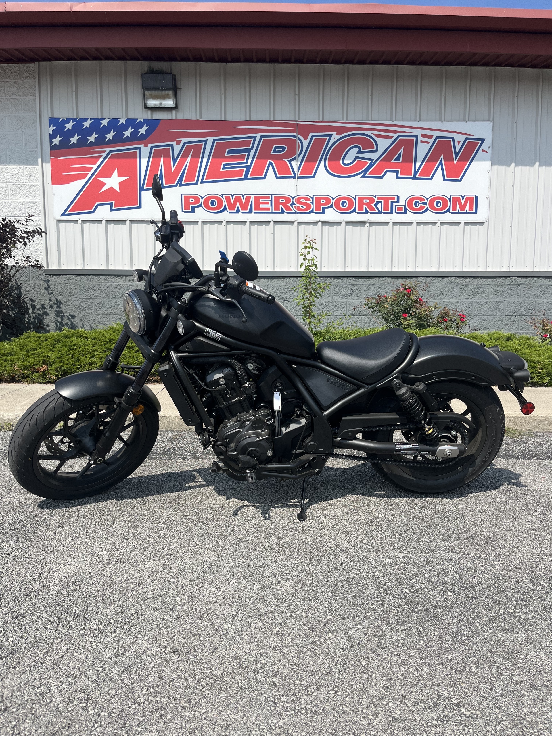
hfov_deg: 53.1
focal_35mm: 26
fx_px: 553
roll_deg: +1.2
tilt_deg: -5.3
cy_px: 368
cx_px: 276
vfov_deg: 67.3
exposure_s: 1/4651
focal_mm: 5.1
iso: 50
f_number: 1.6
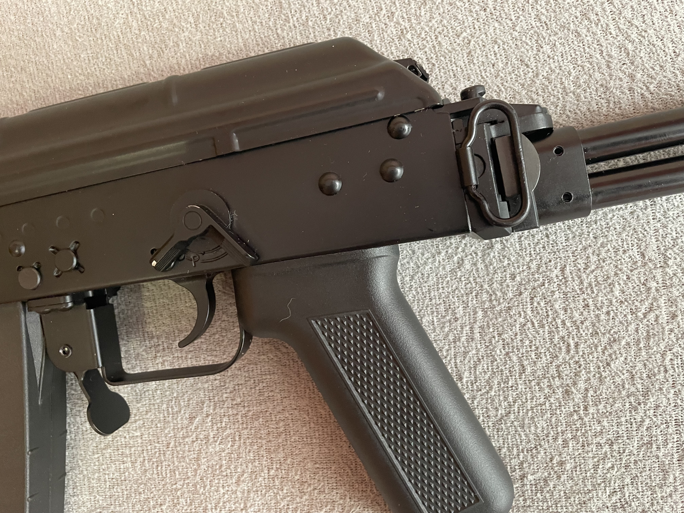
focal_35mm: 26
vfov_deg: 53.1
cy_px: 256
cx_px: 342
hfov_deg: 67.3
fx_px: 514
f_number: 1.6
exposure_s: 1/50
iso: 500
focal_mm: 4.2
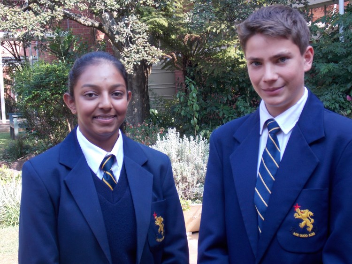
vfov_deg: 21.0
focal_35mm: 70
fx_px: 712
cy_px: 132
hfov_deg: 27.8
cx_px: 176
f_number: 4.2
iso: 80
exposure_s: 1/60
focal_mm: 12.5
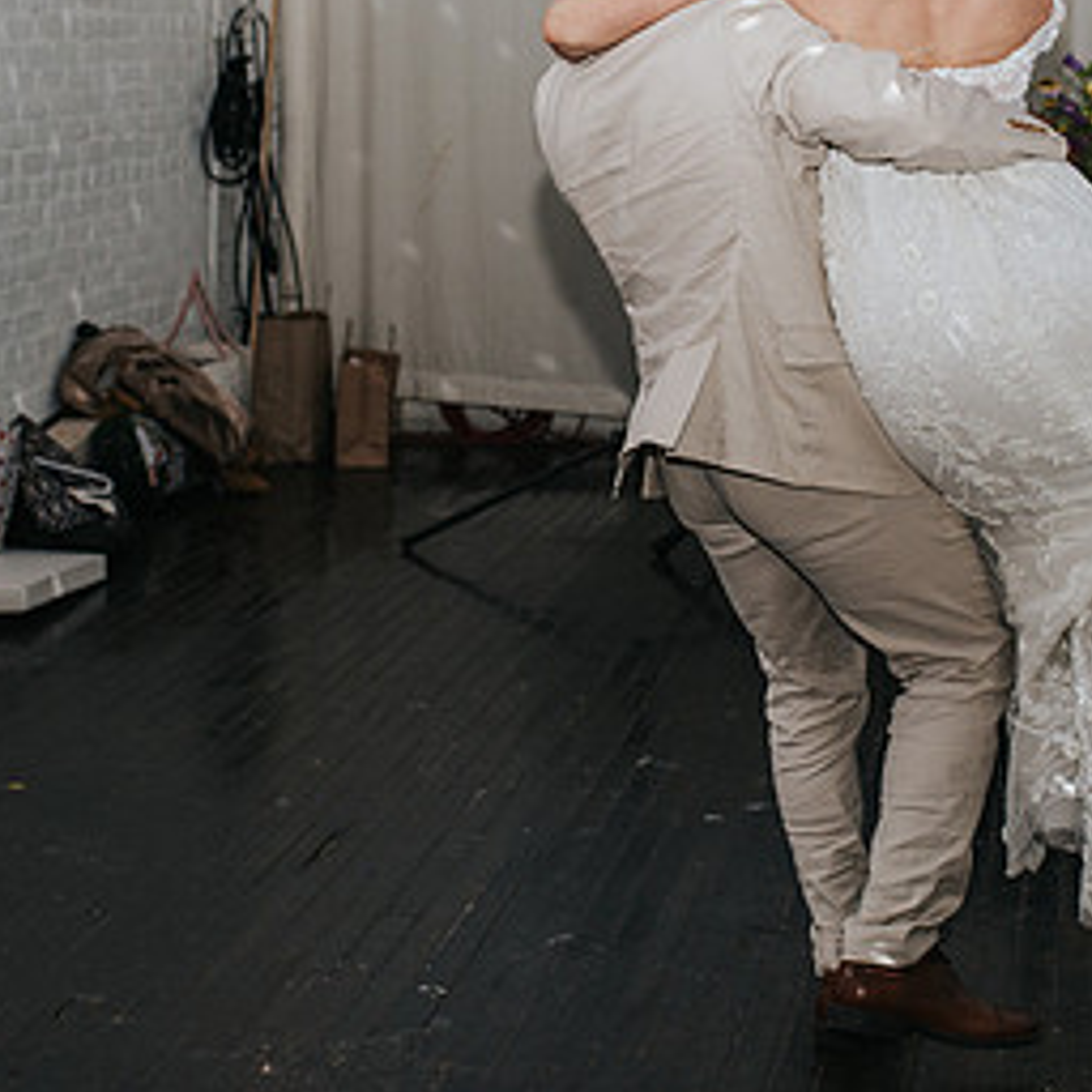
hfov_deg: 21.1
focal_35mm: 82
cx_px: 569
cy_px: 354
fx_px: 2927
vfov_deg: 21.1
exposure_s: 1/200
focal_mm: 35
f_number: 2.8
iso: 1000
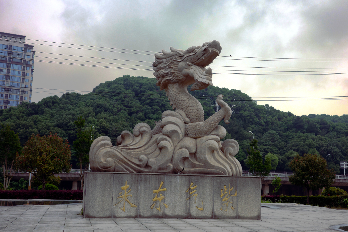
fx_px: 387
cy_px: 116
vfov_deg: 33.4
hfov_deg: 48.5
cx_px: 174
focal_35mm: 40
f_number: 5
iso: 100
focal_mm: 26
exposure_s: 1/400
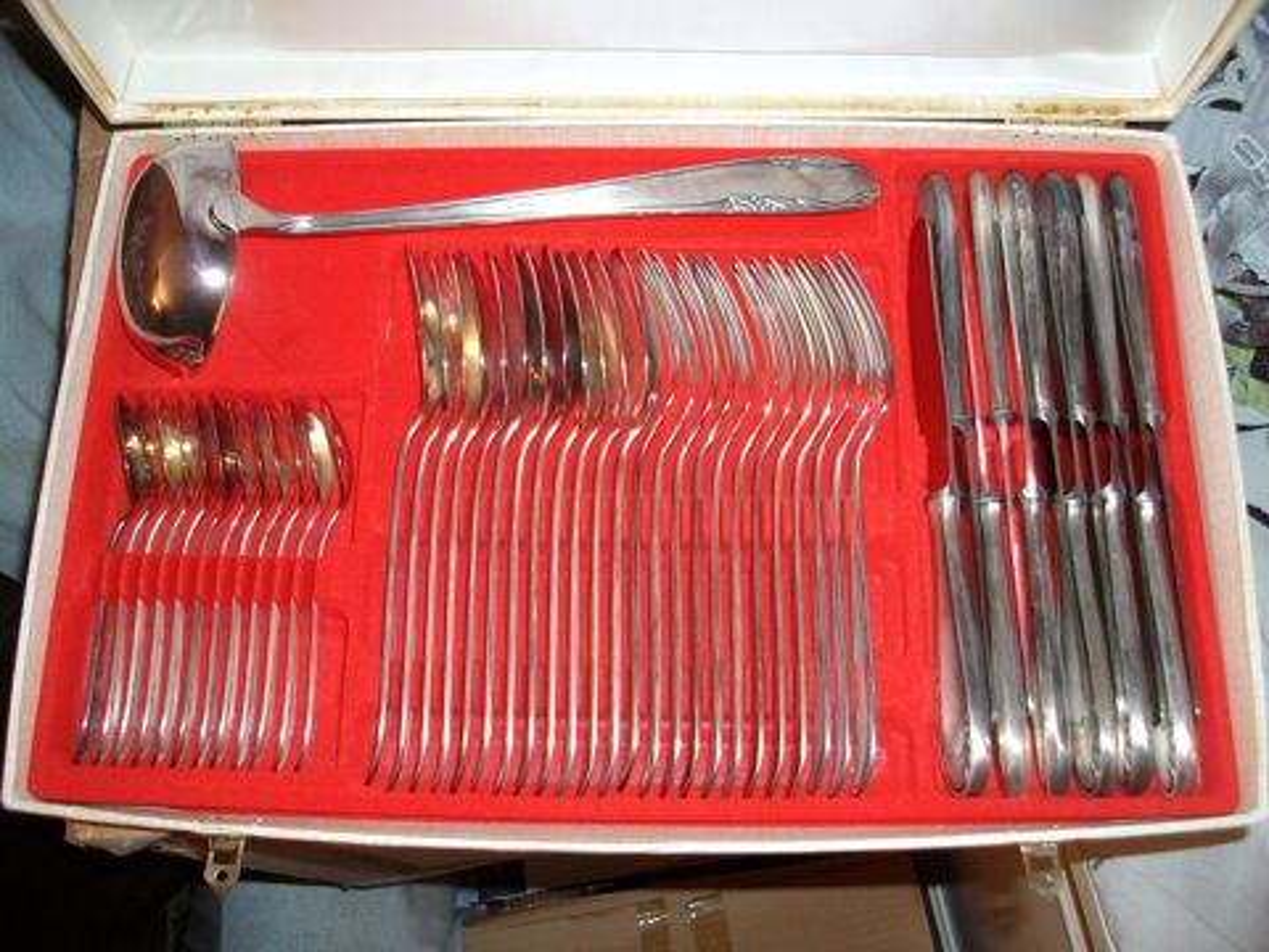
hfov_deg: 56.8
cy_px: 476
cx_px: 634
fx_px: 1173
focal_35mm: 32
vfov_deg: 44.2
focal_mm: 5.7
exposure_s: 1/40
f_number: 2.9
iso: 125
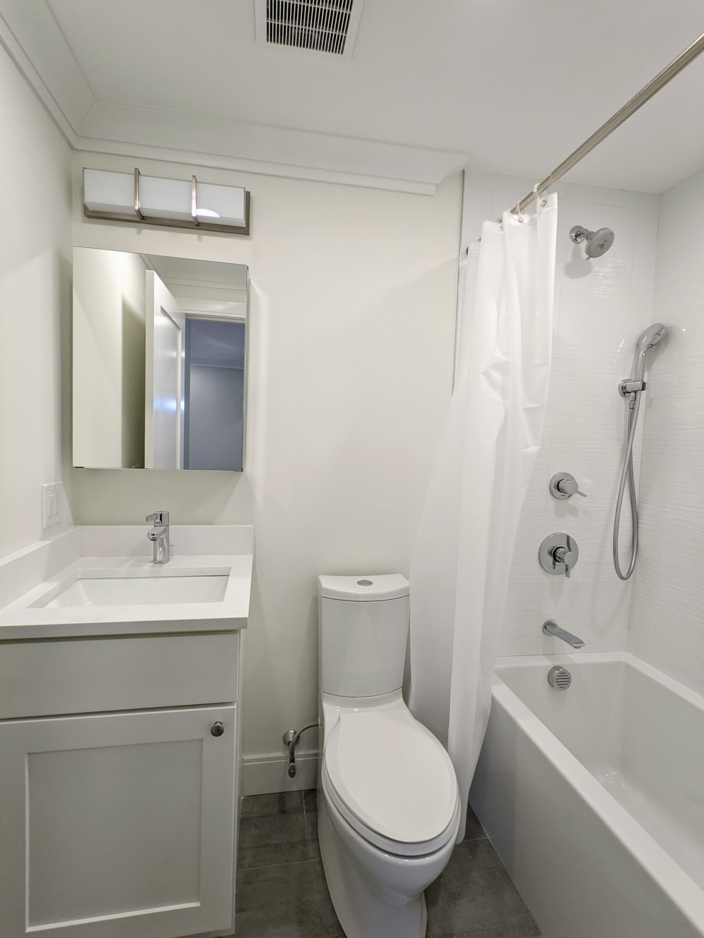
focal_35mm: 16
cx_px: 352
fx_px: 434
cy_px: 469
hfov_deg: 78.1
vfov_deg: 94.5
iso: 81
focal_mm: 2.22
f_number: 2.2
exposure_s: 1/40
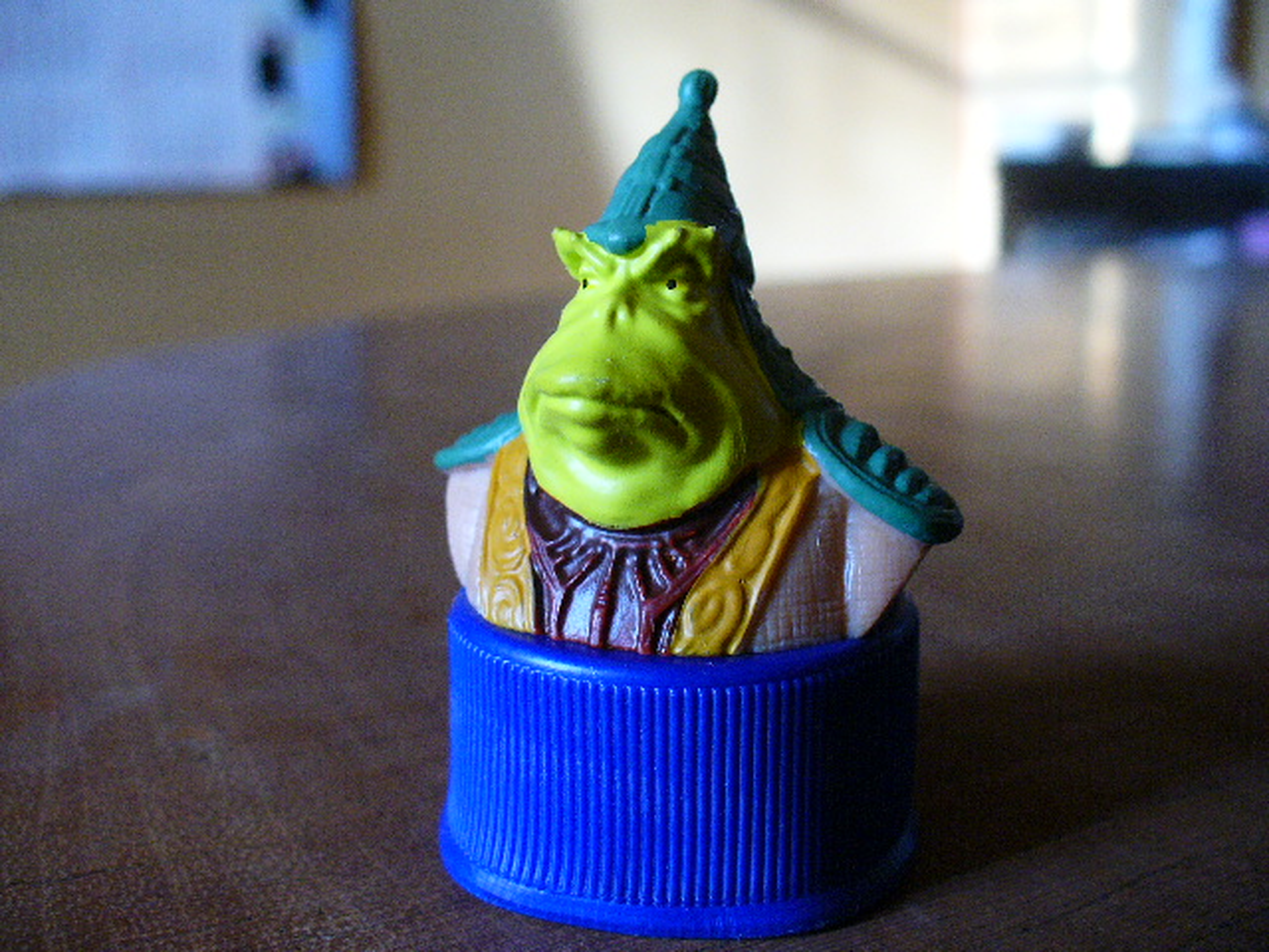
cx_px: 634
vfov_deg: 38.7
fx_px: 1356
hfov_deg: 50.1
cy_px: 476
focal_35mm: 37
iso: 200
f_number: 2.8
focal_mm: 6.1
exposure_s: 1/25
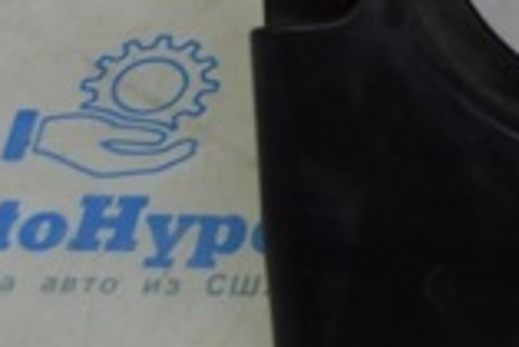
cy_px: -94
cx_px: 807
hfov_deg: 15.3
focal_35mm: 122
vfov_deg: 11.0
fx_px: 1760
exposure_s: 1/100
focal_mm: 20
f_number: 5
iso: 400
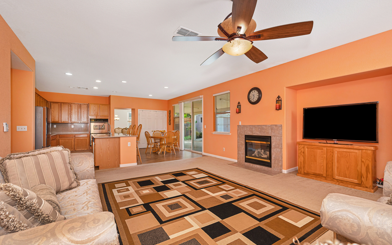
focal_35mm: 16
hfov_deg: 97.8
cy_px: 123
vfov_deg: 71.3
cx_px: 198
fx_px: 171
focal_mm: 15
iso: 500
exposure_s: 1/160
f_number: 6.3
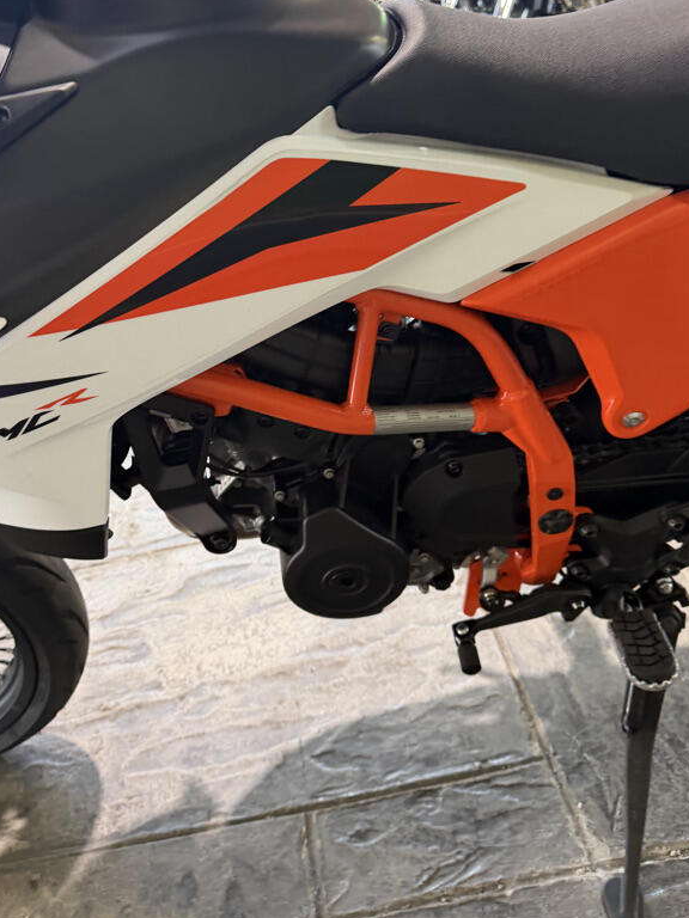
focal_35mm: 32
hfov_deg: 44.1
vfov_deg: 56.3
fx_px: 849
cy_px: 360
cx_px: 300
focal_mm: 6.76
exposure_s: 1/60
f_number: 1.78
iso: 200
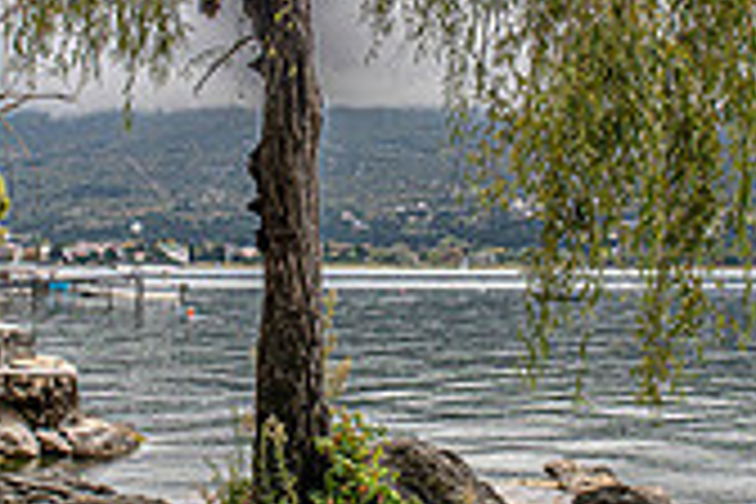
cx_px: 346
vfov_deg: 16.4
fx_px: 1743
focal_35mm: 83
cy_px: 182
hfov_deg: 24.5
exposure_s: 1/500
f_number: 7.1
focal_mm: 24
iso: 100
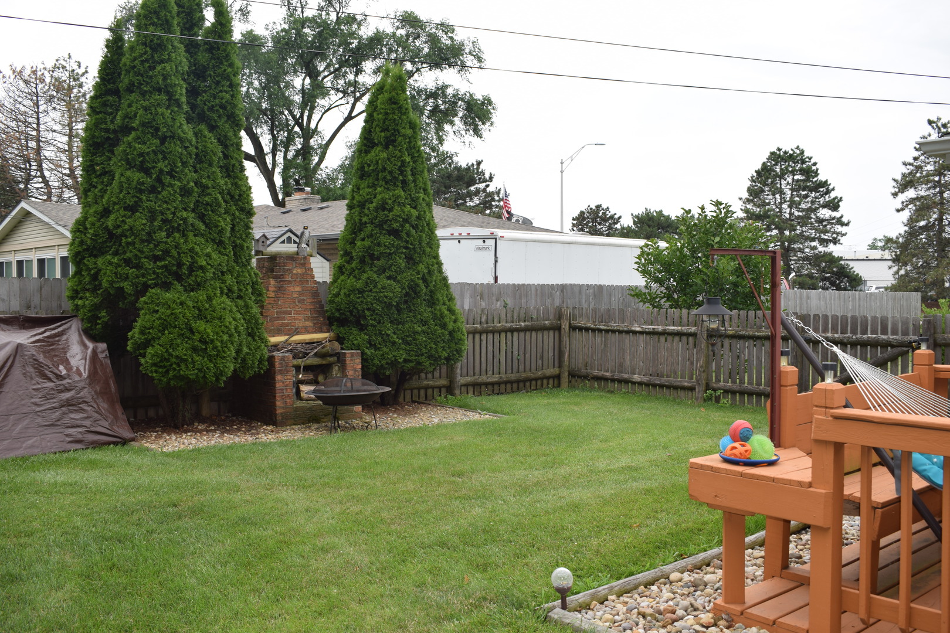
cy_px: 316
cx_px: 475
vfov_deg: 38.4
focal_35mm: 34
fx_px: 910
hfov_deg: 55.1
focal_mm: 23
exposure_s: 1/200
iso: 100
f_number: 7.1
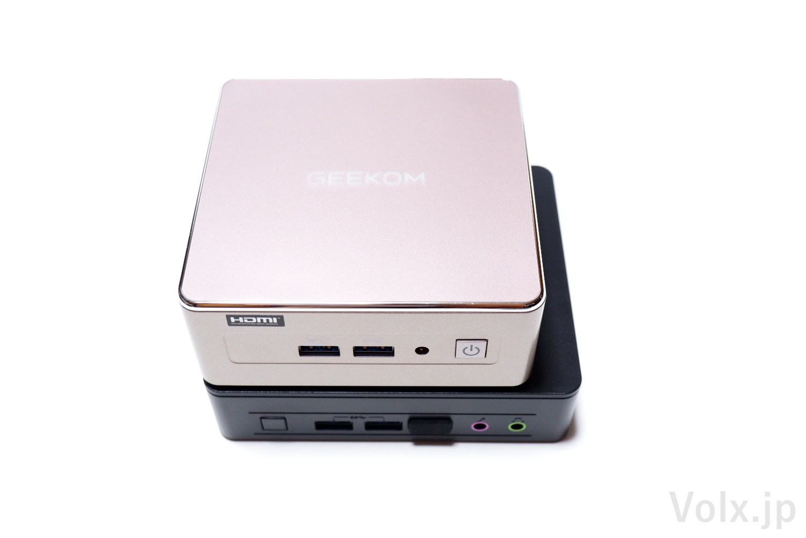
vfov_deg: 35.1
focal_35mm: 38
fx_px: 851
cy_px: 269
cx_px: 403
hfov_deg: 50.7
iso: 500
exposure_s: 1/38
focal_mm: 25.6
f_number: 4.4
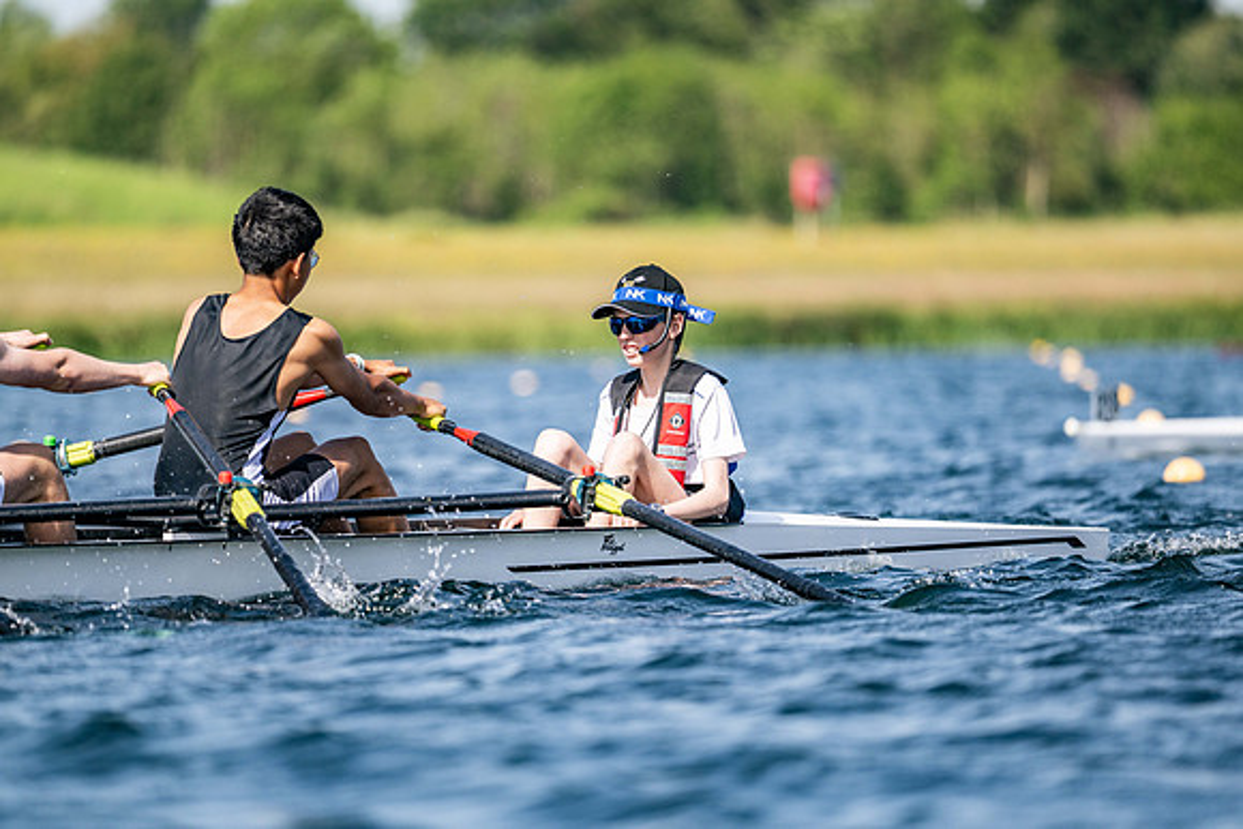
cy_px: 414
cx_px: 622
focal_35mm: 400
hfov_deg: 5.2
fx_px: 13814
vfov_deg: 3.4
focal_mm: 400
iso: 220
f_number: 4.5
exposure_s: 1/2500
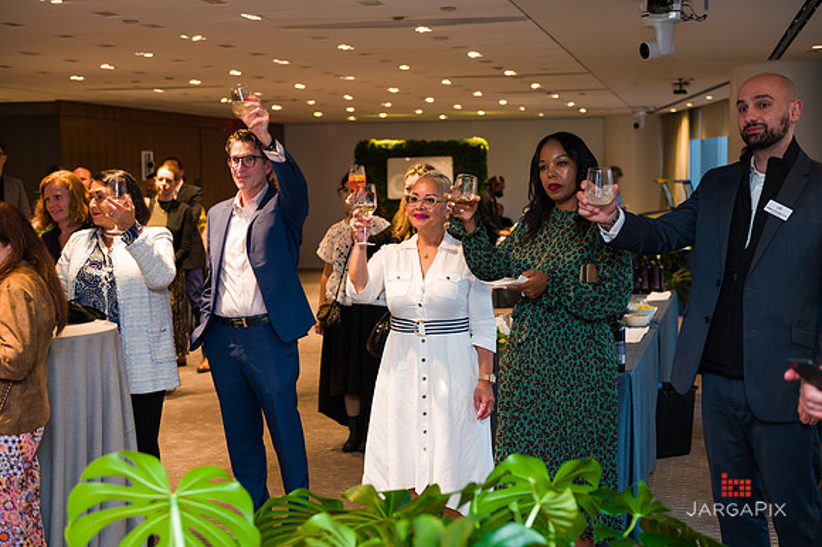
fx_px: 1187
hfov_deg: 38.2
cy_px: 274
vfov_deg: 26.0
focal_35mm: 52
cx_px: 411
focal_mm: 52
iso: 640
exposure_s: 1/60
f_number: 4
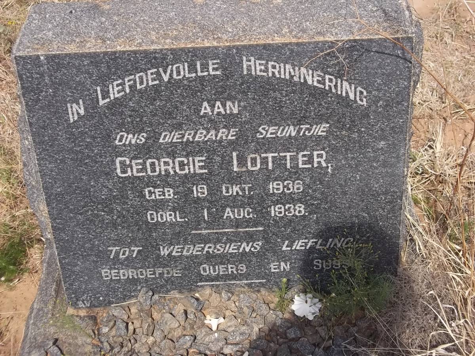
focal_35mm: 50
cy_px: 178
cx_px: 238
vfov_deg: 29.1
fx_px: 686
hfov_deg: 38.2
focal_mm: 8.8
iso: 80
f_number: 3.6
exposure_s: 1/500
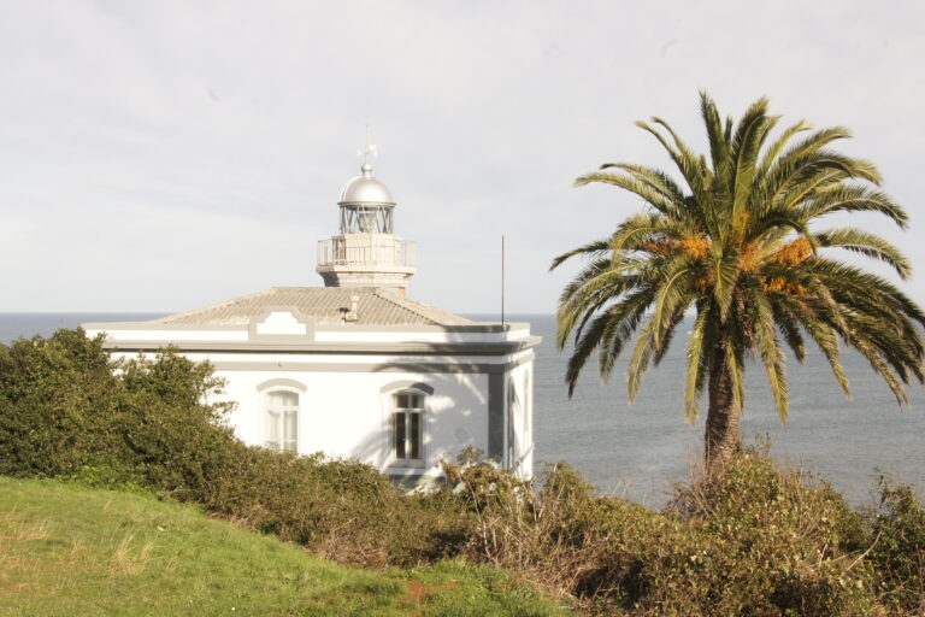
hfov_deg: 49.6
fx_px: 1002
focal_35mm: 39
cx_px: 462
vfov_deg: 34.2
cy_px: 308
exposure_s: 1/125
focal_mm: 26
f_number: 22
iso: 200
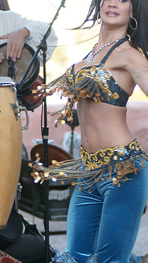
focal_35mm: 194
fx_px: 1356
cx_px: 88
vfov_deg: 11.1
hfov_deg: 6.2
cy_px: 163
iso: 400
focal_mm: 80
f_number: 3.5
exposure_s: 1/200
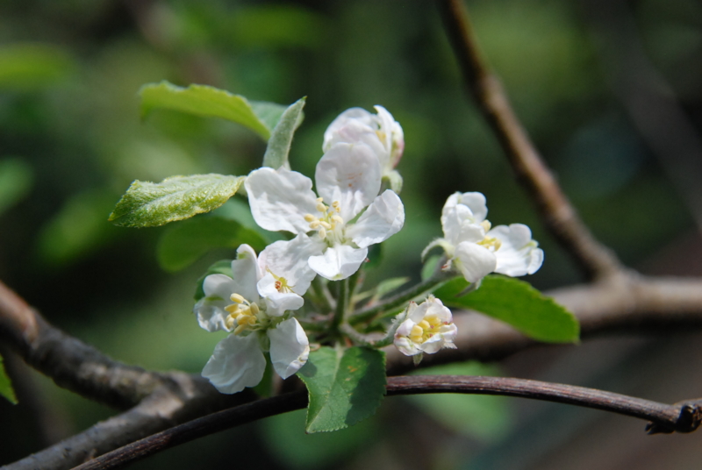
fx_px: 3076
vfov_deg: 8.7
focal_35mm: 158
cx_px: 351
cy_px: 235
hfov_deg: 13.0
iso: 800
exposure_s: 1/1250
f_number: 9
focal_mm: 105
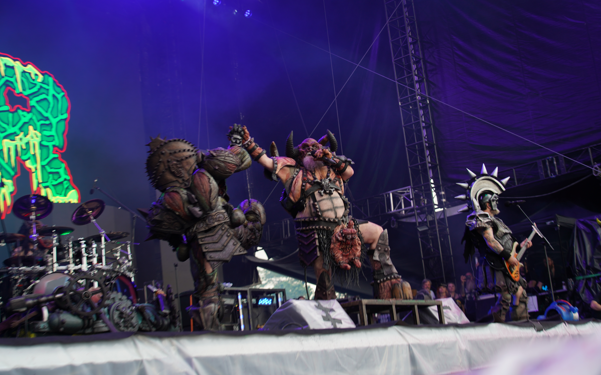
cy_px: 188
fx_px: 803
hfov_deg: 41.1
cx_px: 300
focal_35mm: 49
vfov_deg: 26.3
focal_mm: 48
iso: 200
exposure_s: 1/125
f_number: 4
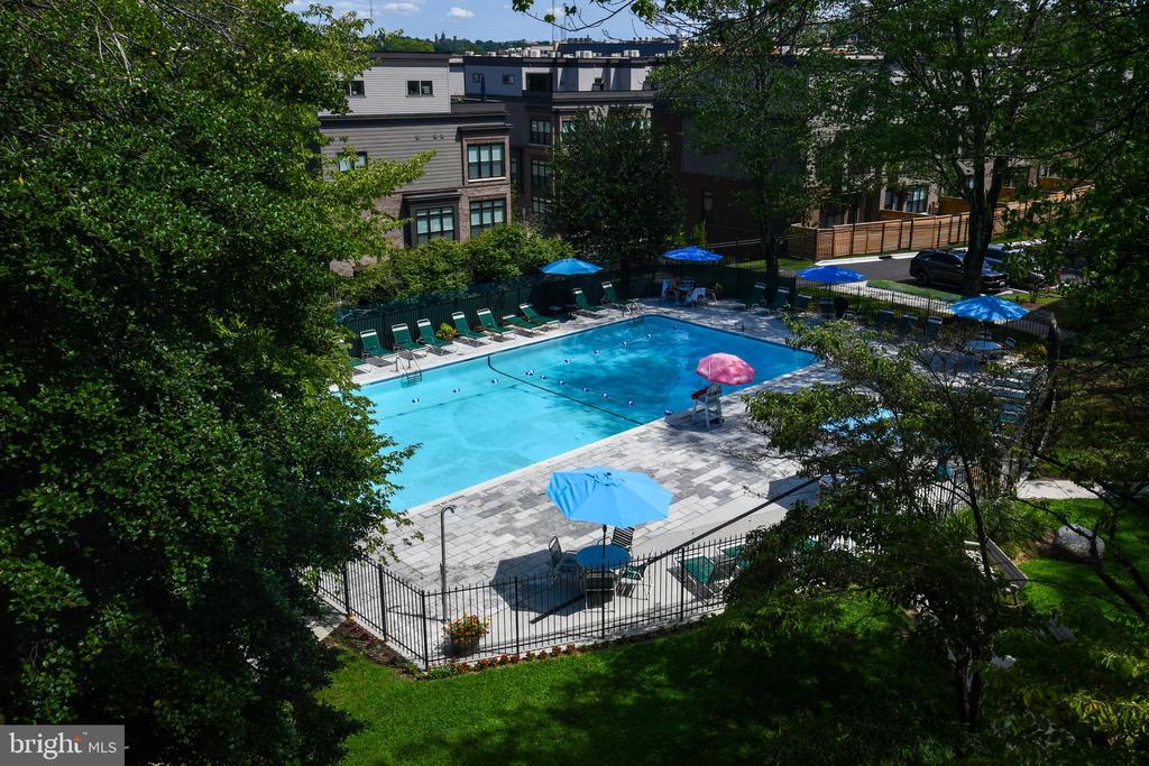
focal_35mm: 30
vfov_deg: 43.6
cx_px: 574
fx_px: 958
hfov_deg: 61.9
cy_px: 383
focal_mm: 20
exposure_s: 1/400
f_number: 10
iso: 100
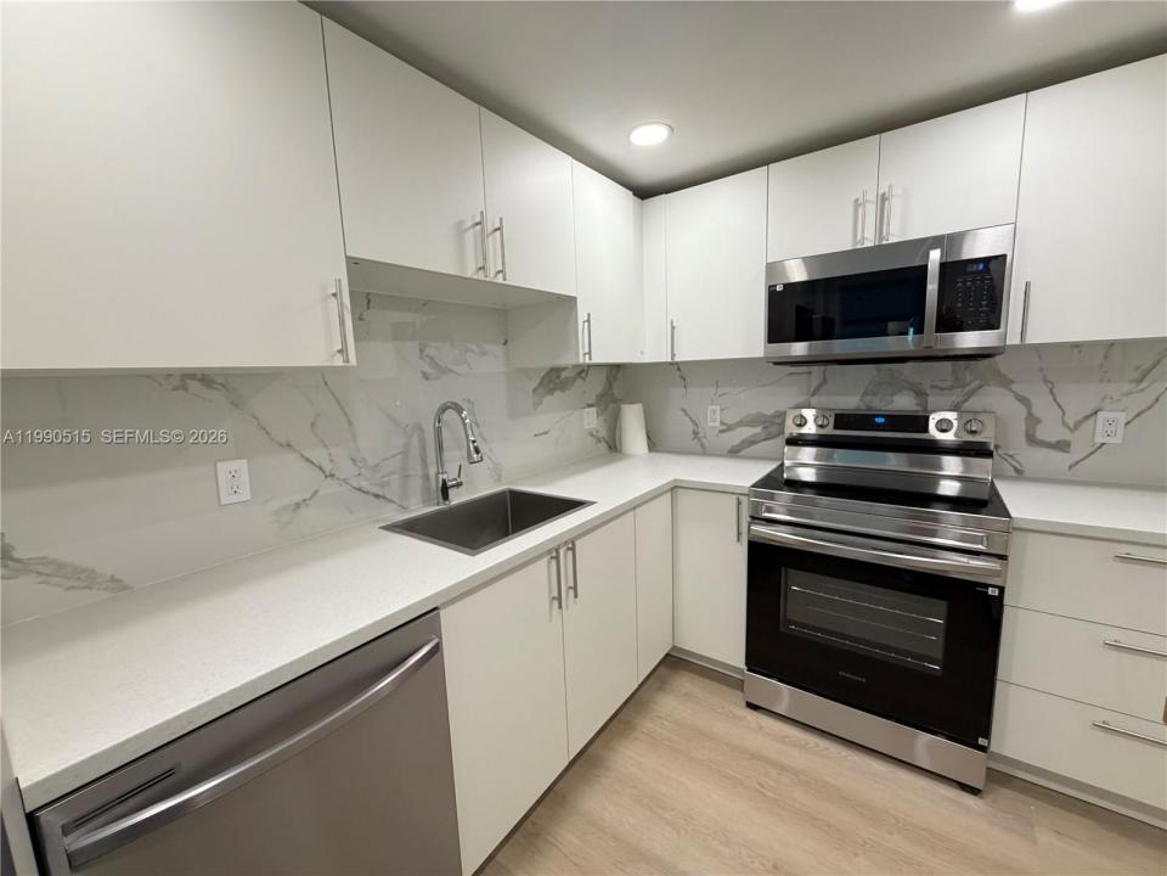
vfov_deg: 85.7
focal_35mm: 14
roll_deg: +3.0
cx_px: 584
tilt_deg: -8.7
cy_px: 438
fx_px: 472
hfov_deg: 102.1
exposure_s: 1/60
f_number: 2.2
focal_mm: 2.22
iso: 320
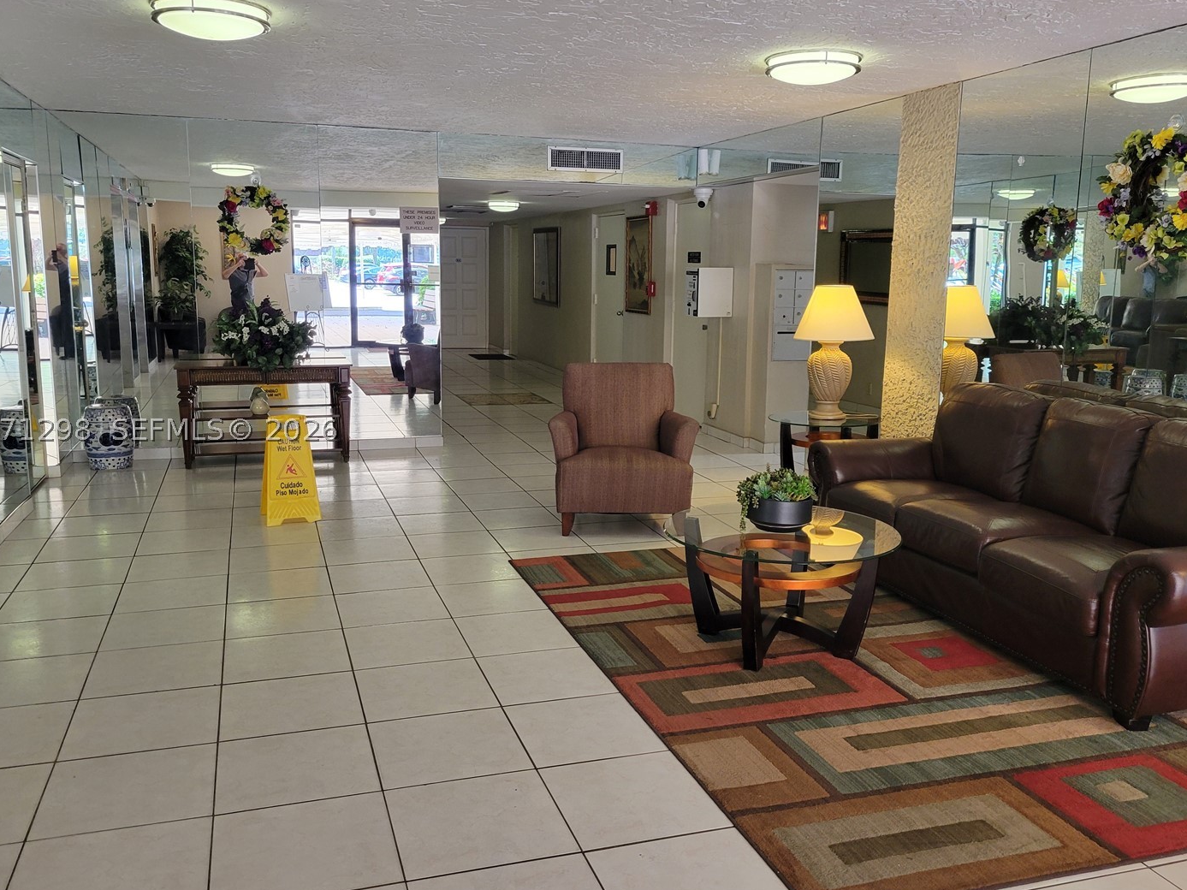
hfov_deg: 60.0
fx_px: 1029
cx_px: 600
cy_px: 430
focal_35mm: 30
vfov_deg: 46.8
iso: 200
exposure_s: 1/120
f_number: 1.8
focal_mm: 5.4
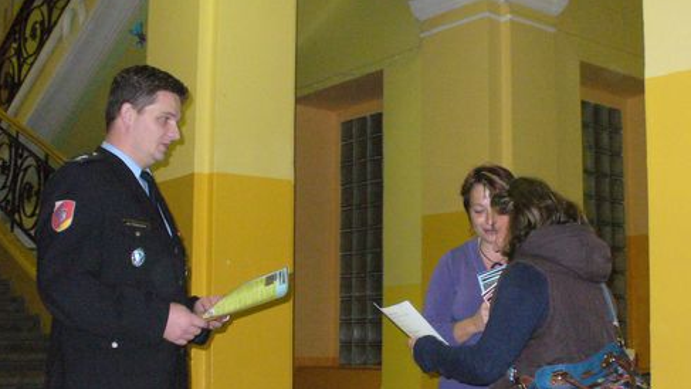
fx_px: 971
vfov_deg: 22.5
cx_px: 396
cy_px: 281
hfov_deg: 39.1
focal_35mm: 53
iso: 400
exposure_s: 1/30
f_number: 2.8
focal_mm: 6.1
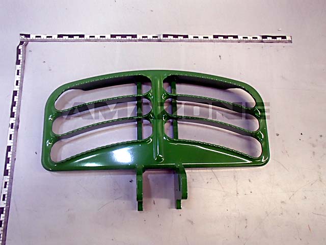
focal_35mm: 28
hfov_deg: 63.4
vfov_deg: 49.7
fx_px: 264
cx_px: 163
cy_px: 122
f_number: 3.9
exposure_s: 1/30
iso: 500
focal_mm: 5
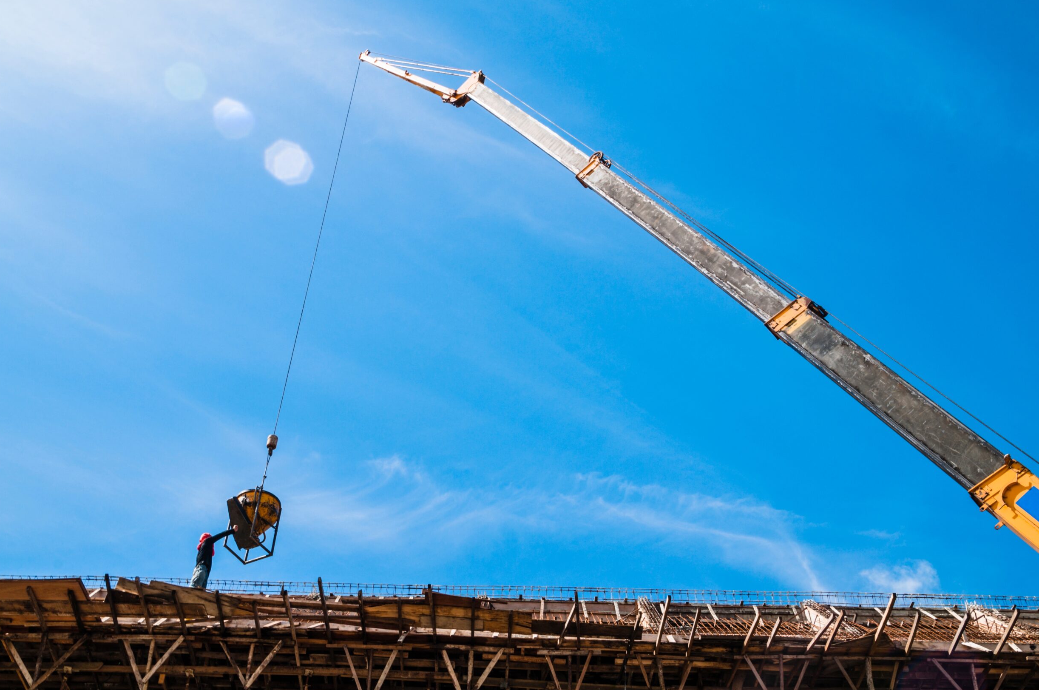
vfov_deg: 30.4
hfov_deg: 44.5
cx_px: 518
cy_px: 332
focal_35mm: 44
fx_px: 1268
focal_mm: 28
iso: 100
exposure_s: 1/100
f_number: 11
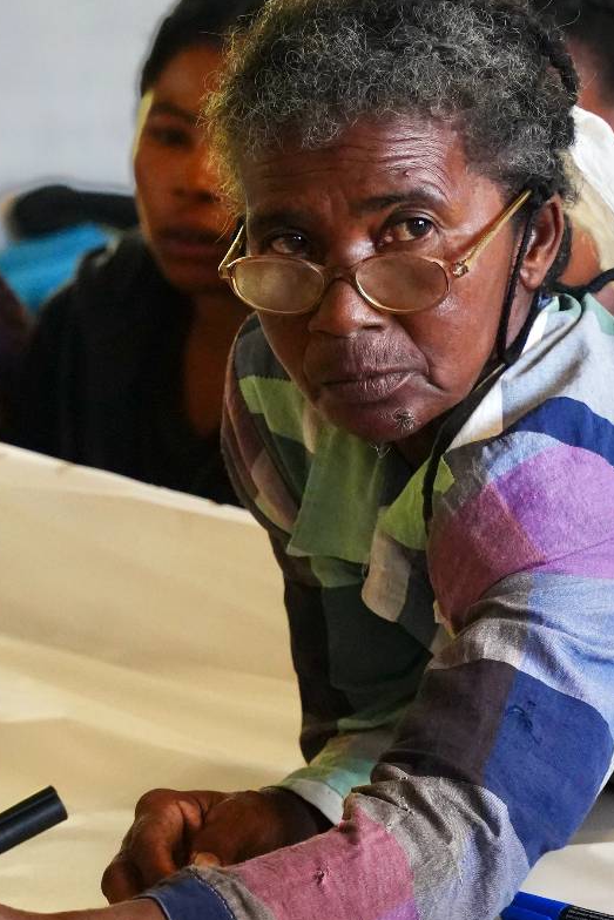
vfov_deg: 9.1
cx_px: 220
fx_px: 5804
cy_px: 663
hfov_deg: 6.1
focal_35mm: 227
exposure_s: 1/400
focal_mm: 89
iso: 6400
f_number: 5.6
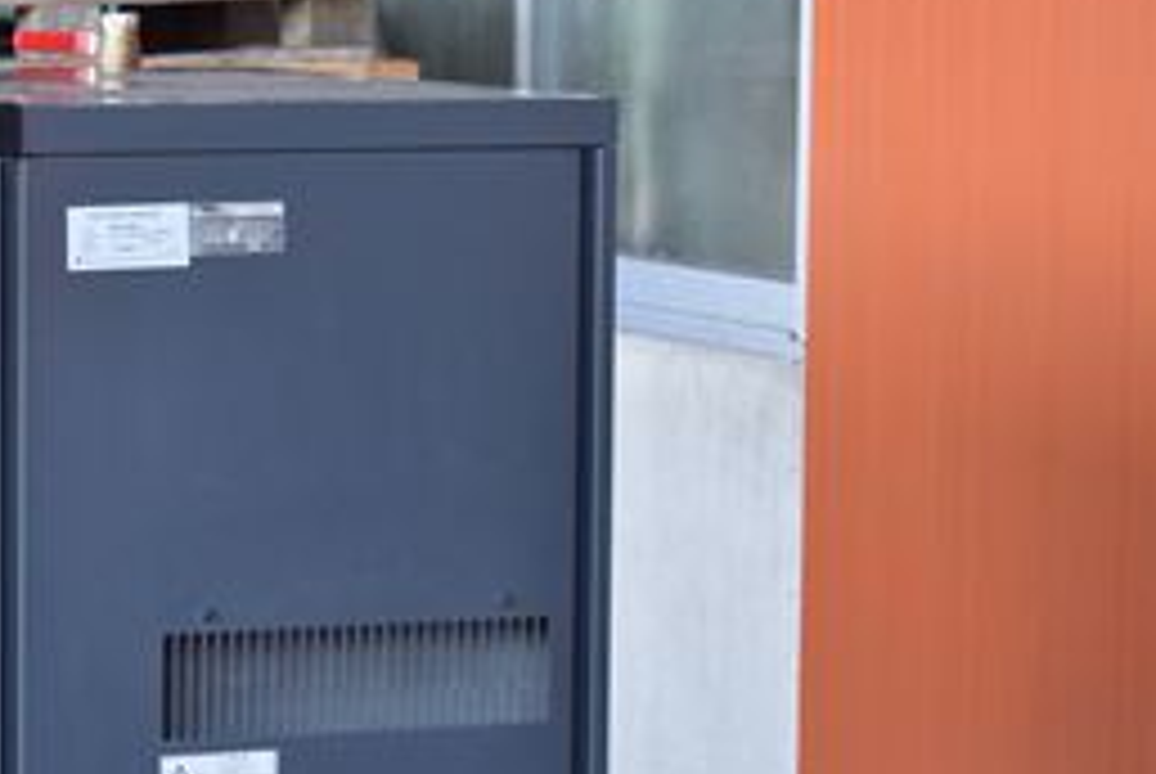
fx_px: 5819
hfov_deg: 11.3
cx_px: 103
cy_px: 684
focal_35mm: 181
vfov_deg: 7.6
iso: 1250
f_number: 6.3
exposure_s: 1/320
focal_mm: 62
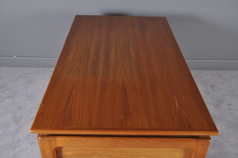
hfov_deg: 51.3
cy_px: 79
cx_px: 119
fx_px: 248
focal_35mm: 38
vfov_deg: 35.4
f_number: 8
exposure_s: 1/5
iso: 400
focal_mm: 25
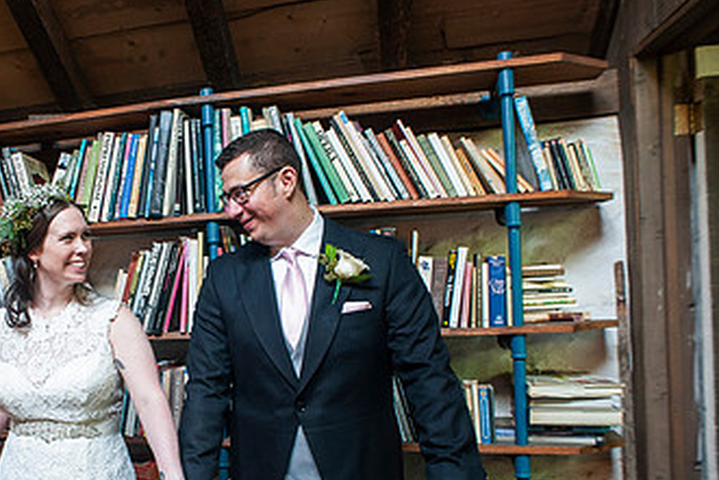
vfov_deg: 37.7
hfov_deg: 50.4
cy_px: 300
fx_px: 699
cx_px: 122
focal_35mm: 35
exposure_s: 1/40
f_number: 3.5
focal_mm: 20
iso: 1000
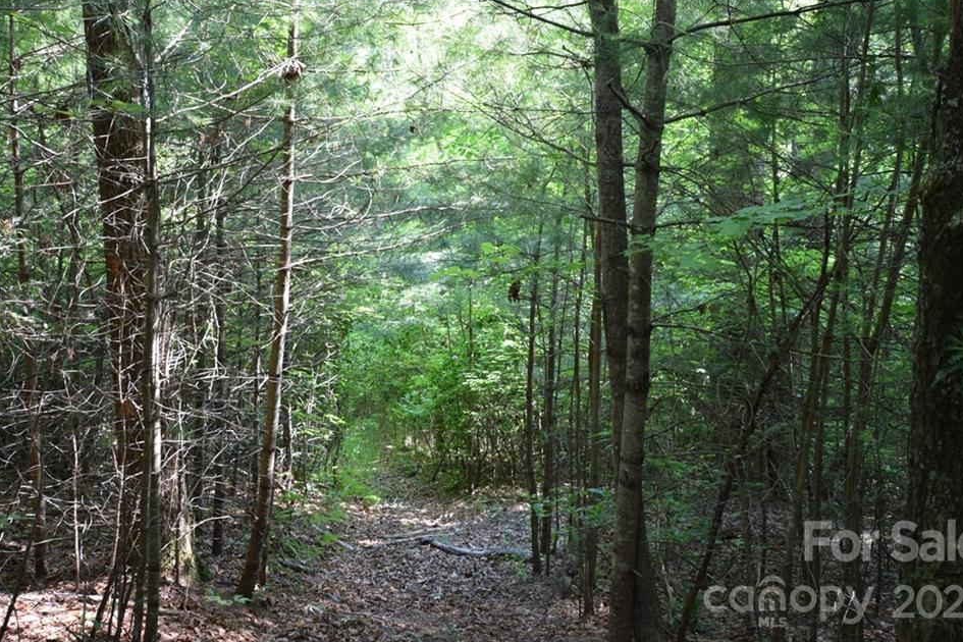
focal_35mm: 39
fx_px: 1043
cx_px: 487
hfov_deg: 49.6
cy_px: 321
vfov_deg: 34.2
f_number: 4.5
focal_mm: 24
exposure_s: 1/60
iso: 560
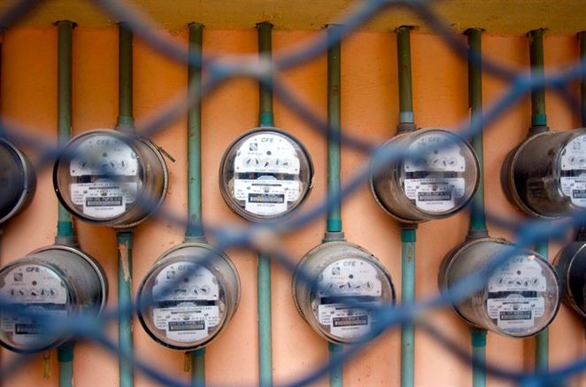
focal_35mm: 30
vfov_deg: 43.3
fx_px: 487
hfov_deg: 62.1
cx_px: 293
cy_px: 194
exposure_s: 1/250
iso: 400
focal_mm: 20
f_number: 3.5
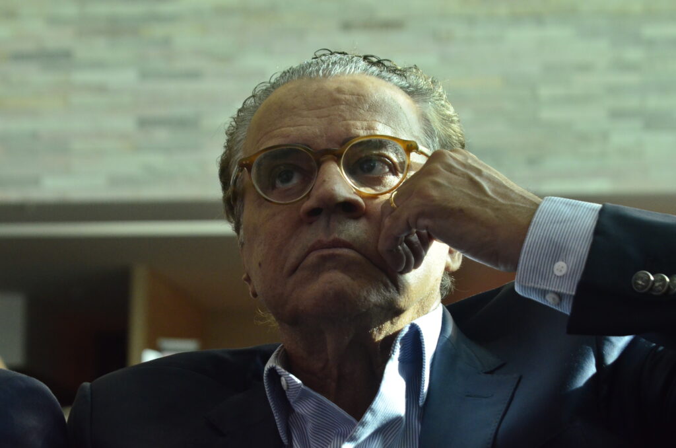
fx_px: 1967
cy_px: 224
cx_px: 338
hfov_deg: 19.5
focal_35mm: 105
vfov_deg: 13.0
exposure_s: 1/200
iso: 2000
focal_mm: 70
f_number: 9
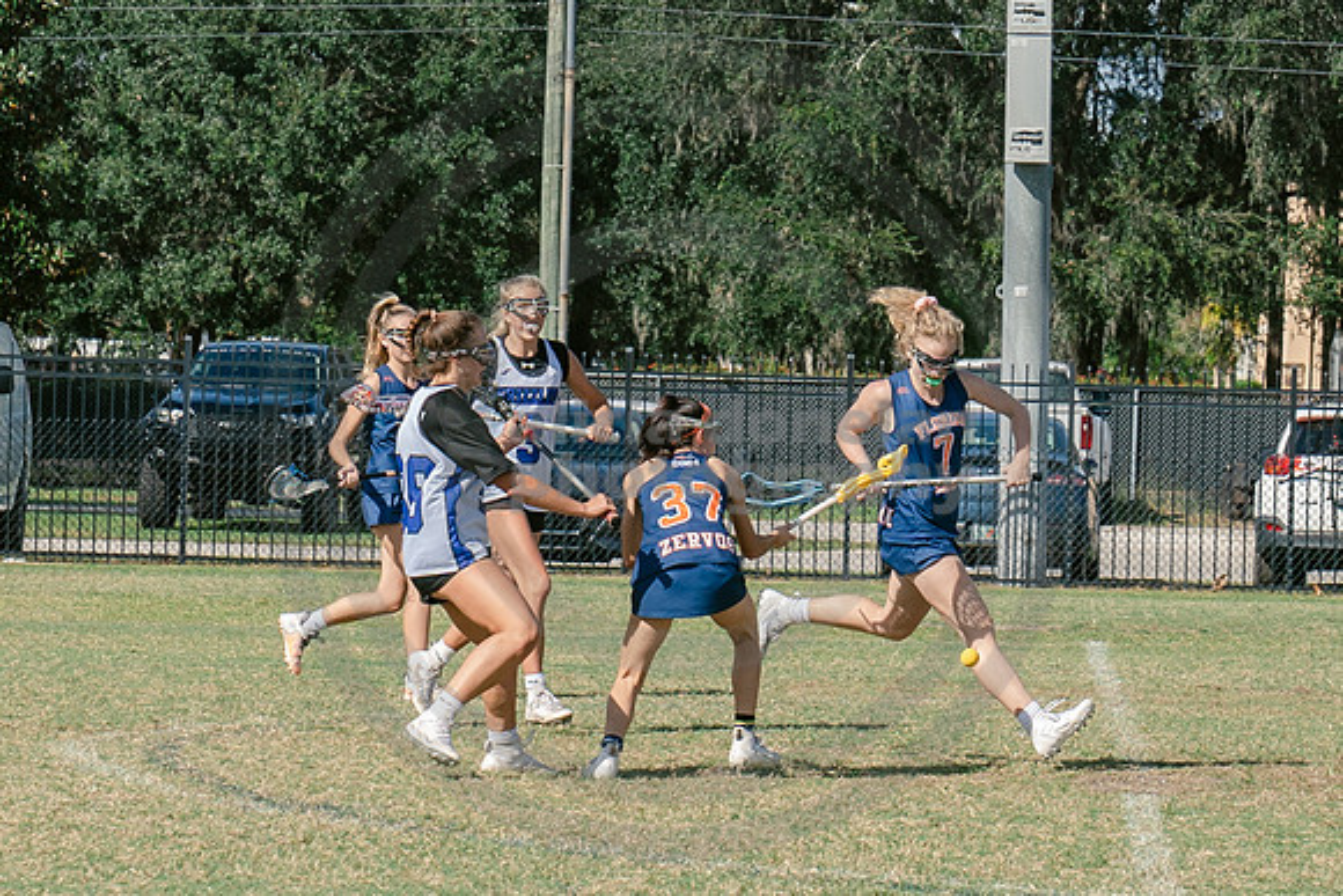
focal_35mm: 225
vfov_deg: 6.1
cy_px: 506
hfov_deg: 9.1
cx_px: 814
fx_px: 8403
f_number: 5.6
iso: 250
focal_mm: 70
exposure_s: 1/1000
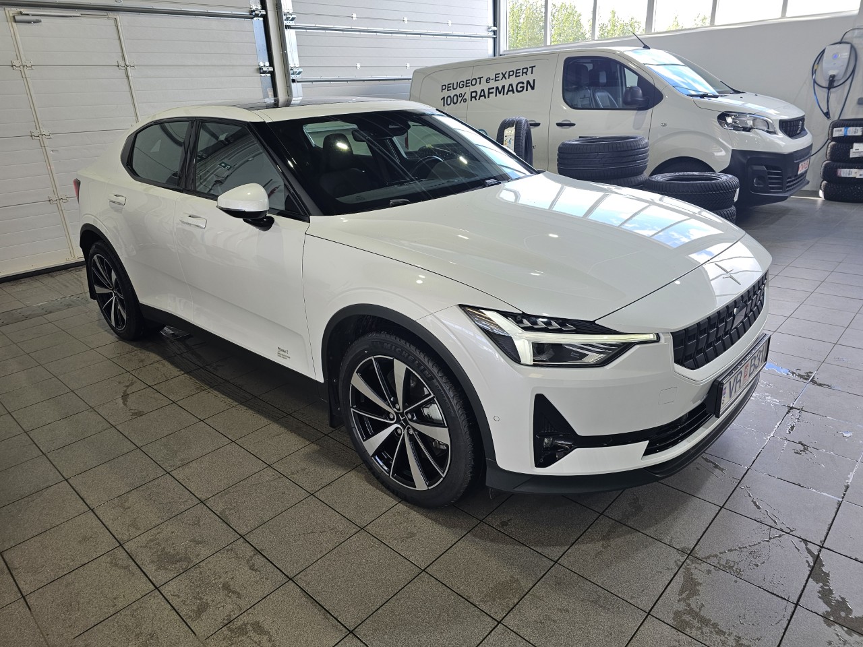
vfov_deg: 58.9
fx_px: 573
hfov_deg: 73.9
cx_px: 432
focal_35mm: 23
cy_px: 324
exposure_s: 1/100
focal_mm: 6.3
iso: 25
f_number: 1.7
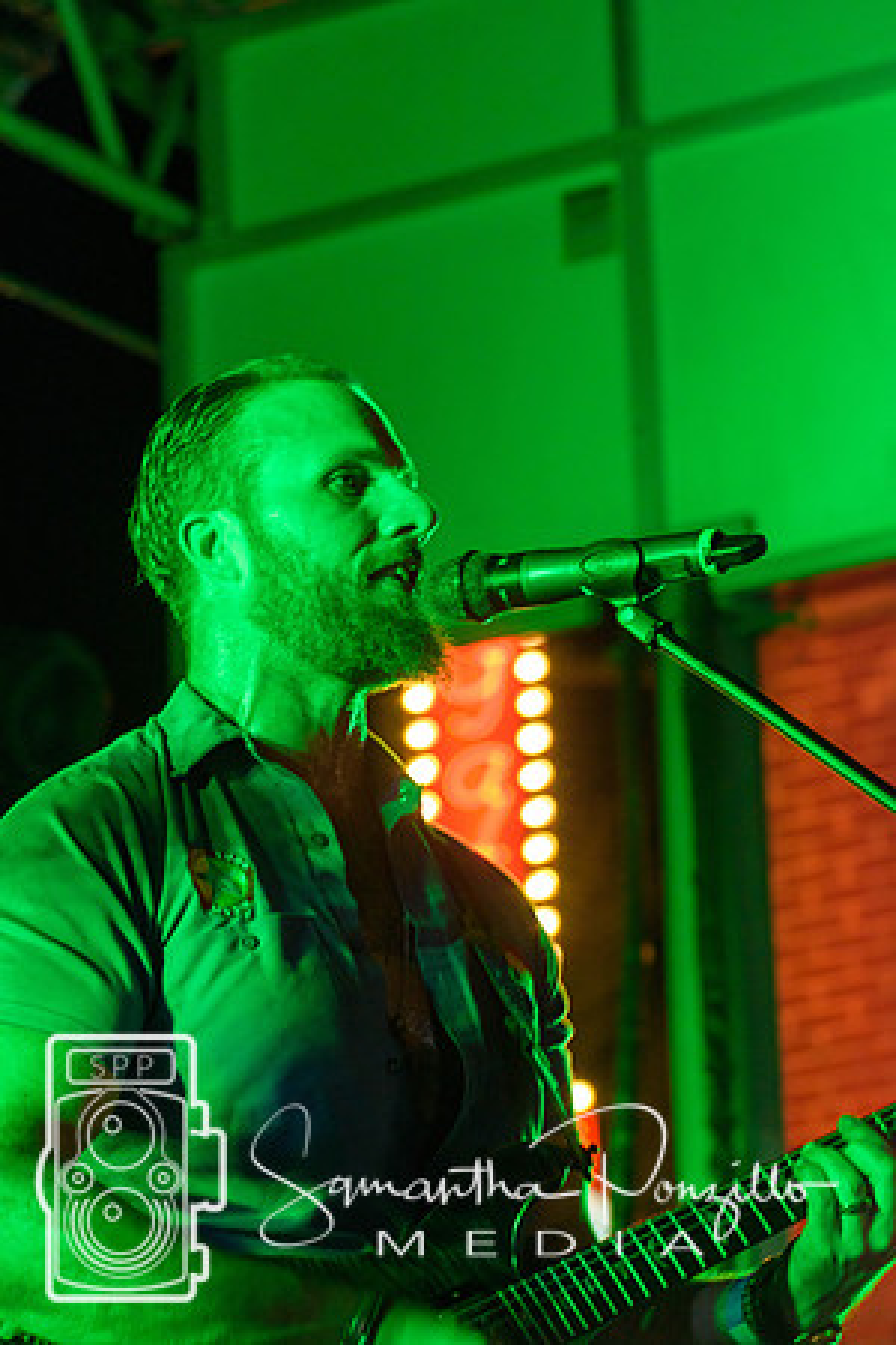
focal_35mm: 158
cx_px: 448
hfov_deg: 8.7
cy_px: 672
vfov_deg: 13.0
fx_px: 5880
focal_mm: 105
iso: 1000
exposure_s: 1/125
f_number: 4.8
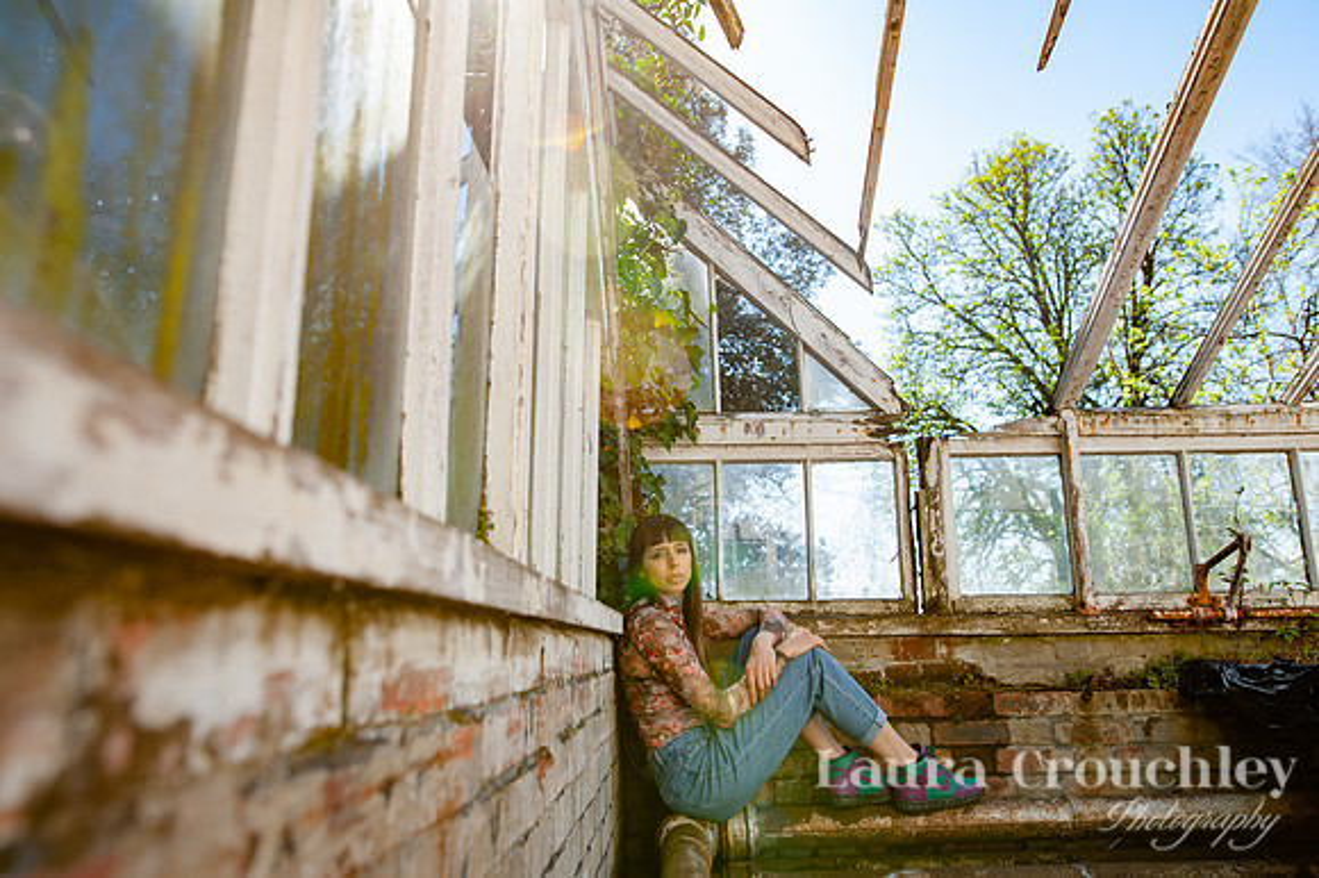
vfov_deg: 52.1
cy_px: 430
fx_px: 897
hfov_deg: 72.6
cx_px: 656
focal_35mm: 25
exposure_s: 1/1250
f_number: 3.5
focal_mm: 24
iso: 320
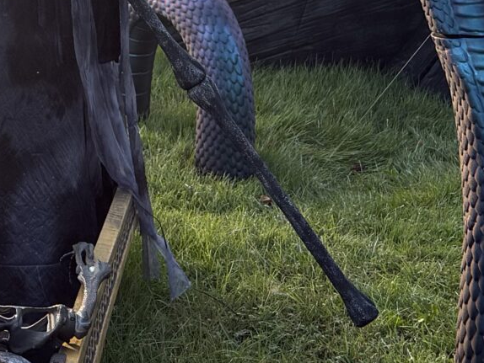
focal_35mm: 107
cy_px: -48
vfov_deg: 13.5
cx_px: 137
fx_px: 1497
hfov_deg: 18.3
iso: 100
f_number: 1.78
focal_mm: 6.76
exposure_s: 1/702
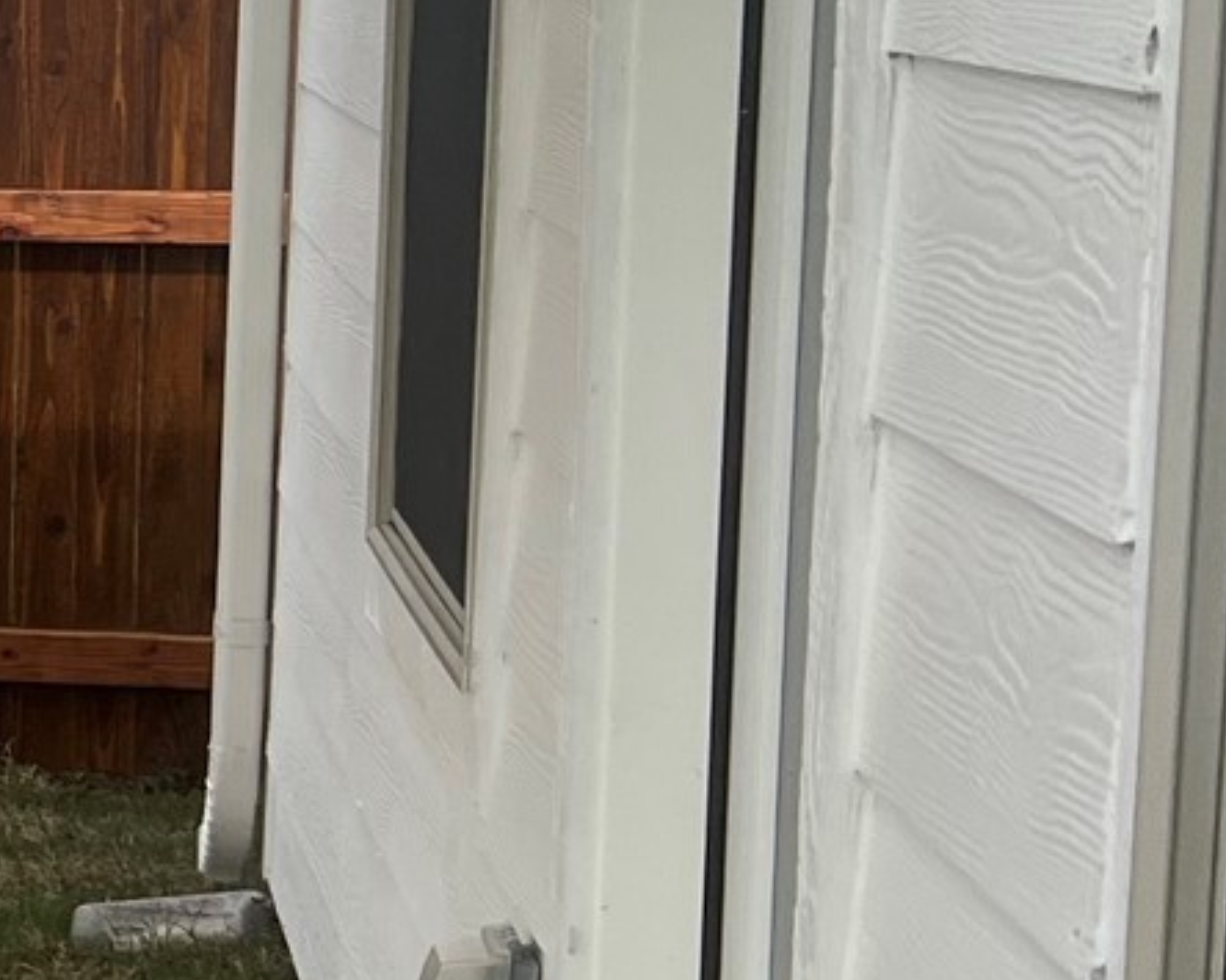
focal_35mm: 117
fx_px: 4244
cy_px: 480
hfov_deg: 13.2
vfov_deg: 13.2
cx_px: -1527
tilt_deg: -8.6
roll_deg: +0.8
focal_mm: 5.7
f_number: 1.5
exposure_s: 1/3356
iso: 50
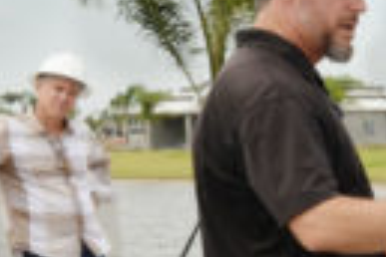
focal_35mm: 191
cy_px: 264
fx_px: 2048
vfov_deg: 7.2
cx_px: 1044
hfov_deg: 9.2
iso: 400
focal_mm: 32
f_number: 18
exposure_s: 1/250
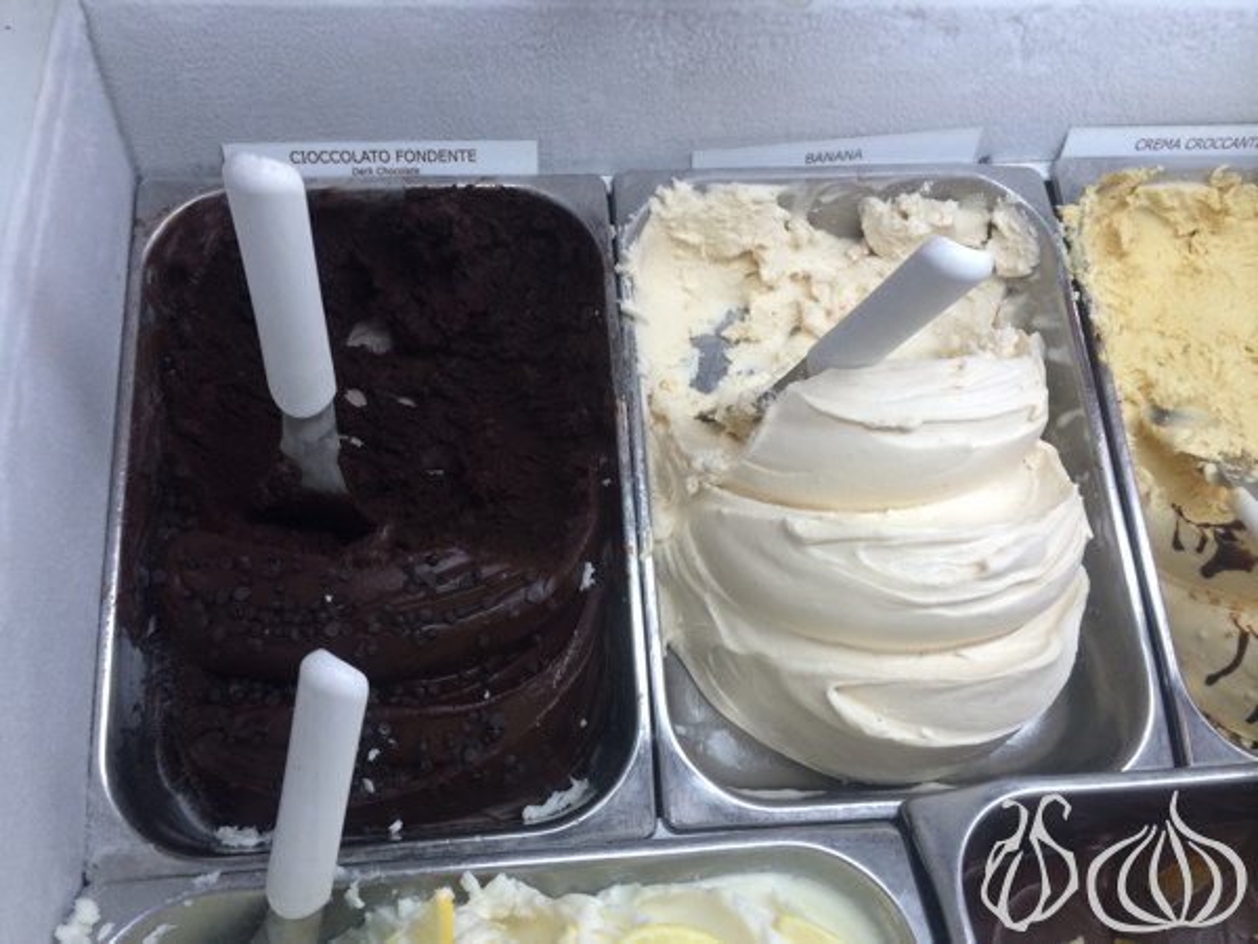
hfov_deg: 60.0
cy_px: 472
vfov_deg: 46.8
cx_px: 629
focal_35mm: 30
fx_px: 1090
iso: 64
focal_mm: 4.12
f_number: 2.2
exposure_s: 1/33
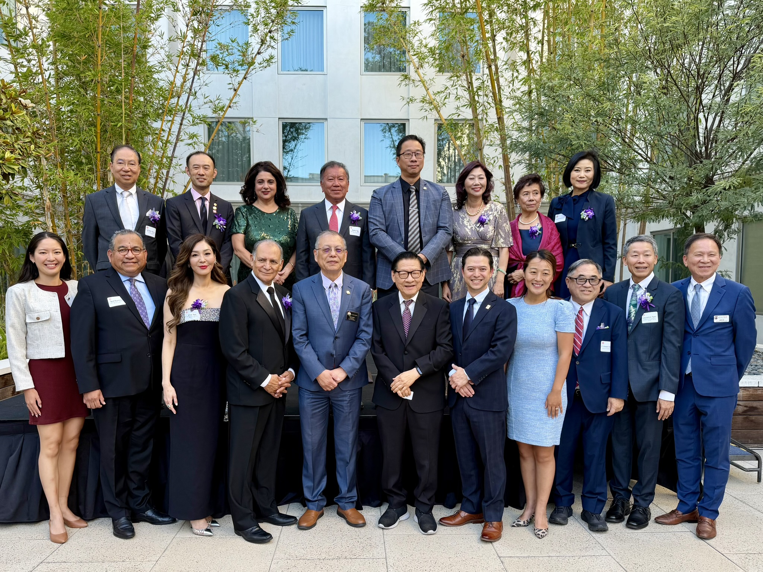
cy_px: 286
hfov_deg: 71.6
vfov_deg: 56.8
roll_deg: +0.6
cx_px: 382
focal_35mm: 24
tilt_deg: -4.5
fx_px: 529
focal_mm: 6.76
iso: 64
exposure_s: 1/121
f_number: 1.78
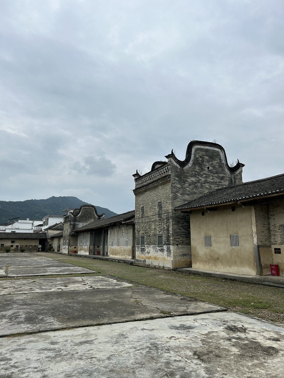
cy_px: 189
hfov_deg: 53.1
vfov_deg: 67.3
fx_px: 284
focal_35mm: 26
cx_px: 142
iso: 50
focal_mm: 5.7
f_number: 1.5
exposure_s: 1/4630
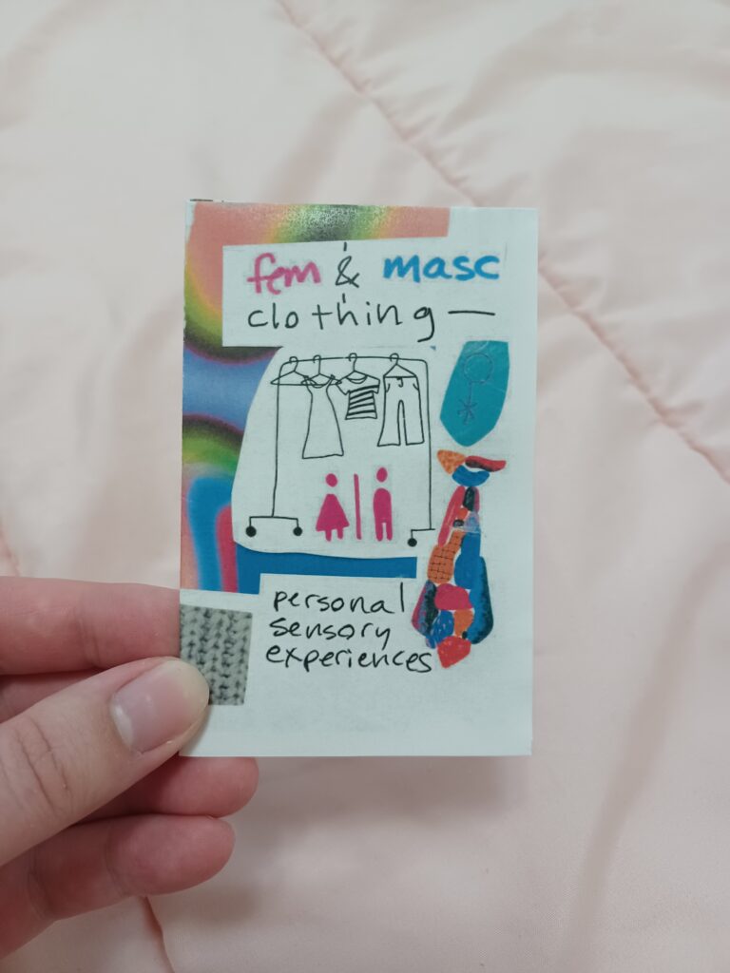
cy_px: 486
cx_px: 365
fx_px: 703
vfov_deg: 69.4
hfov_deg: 54.9
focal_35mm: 25
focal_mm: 4.6
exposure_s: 1/40
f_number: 1.8
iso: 320
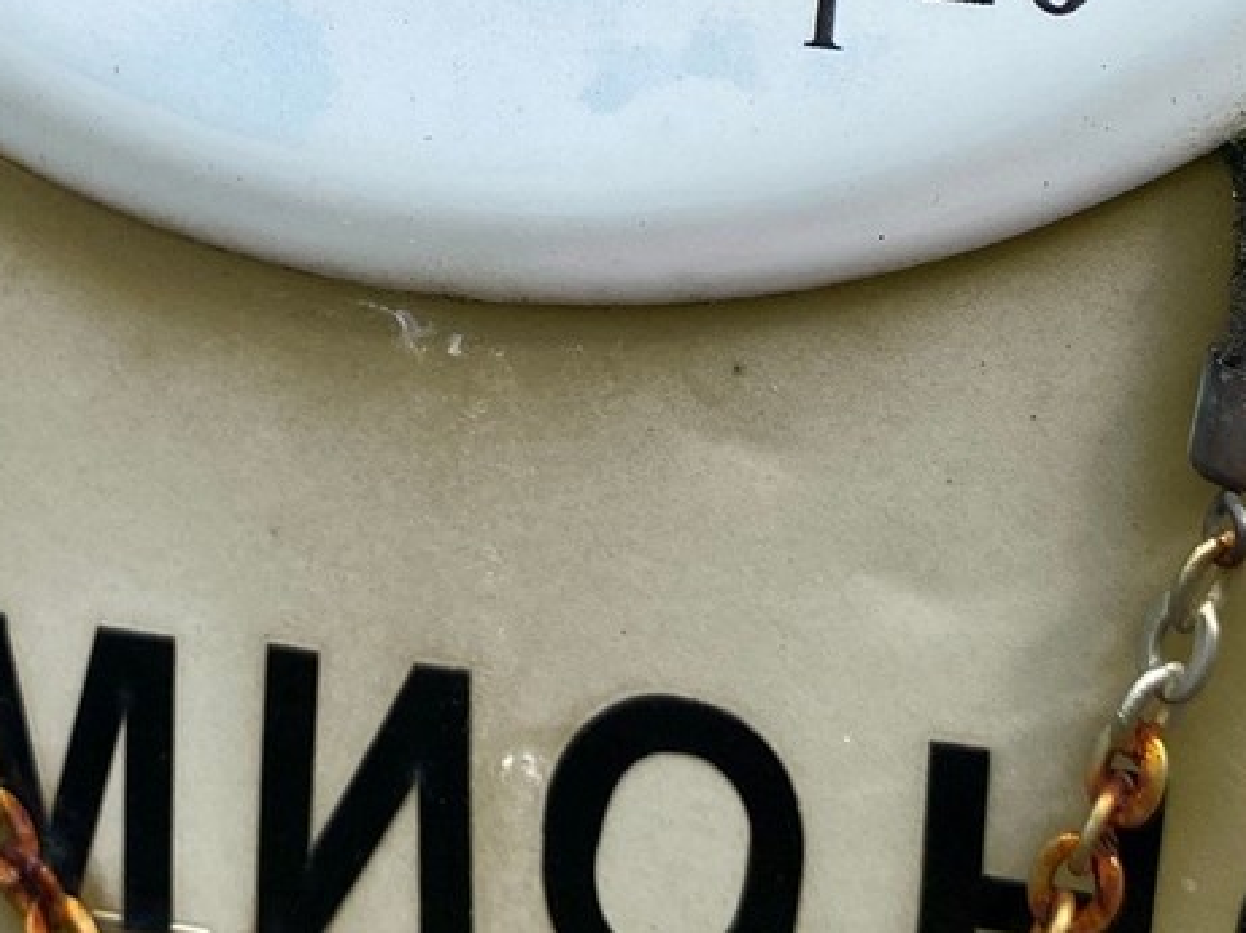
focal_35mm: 78
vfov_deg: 18.1
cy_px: -111
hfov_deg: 24.9
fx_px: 2806
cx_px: 410
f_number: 1.8
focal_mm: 4.25
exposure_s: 1/1362
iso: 32
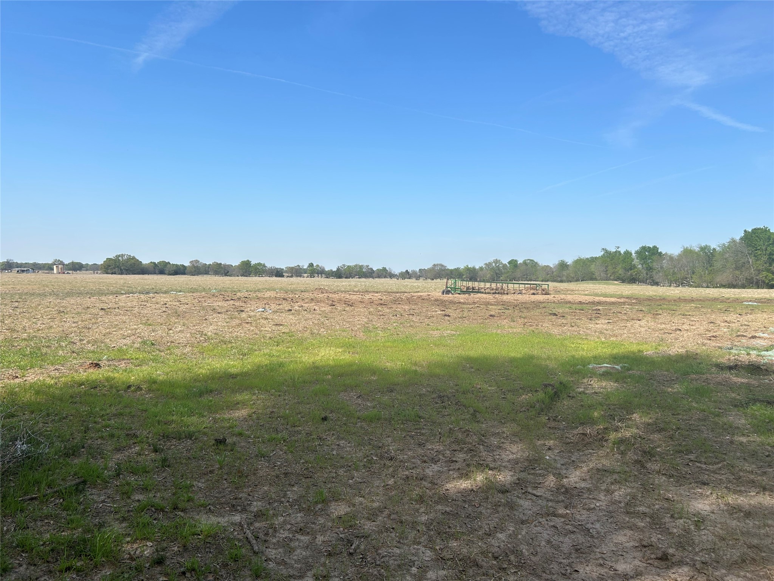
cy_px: 290
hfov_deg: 67.3
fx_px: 581
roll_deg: -2.2
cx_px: 387
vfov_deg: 53.1
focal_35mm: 26
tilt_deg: -1.7
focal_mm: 5.7
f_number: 1.5
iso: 50
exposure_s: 1/4115
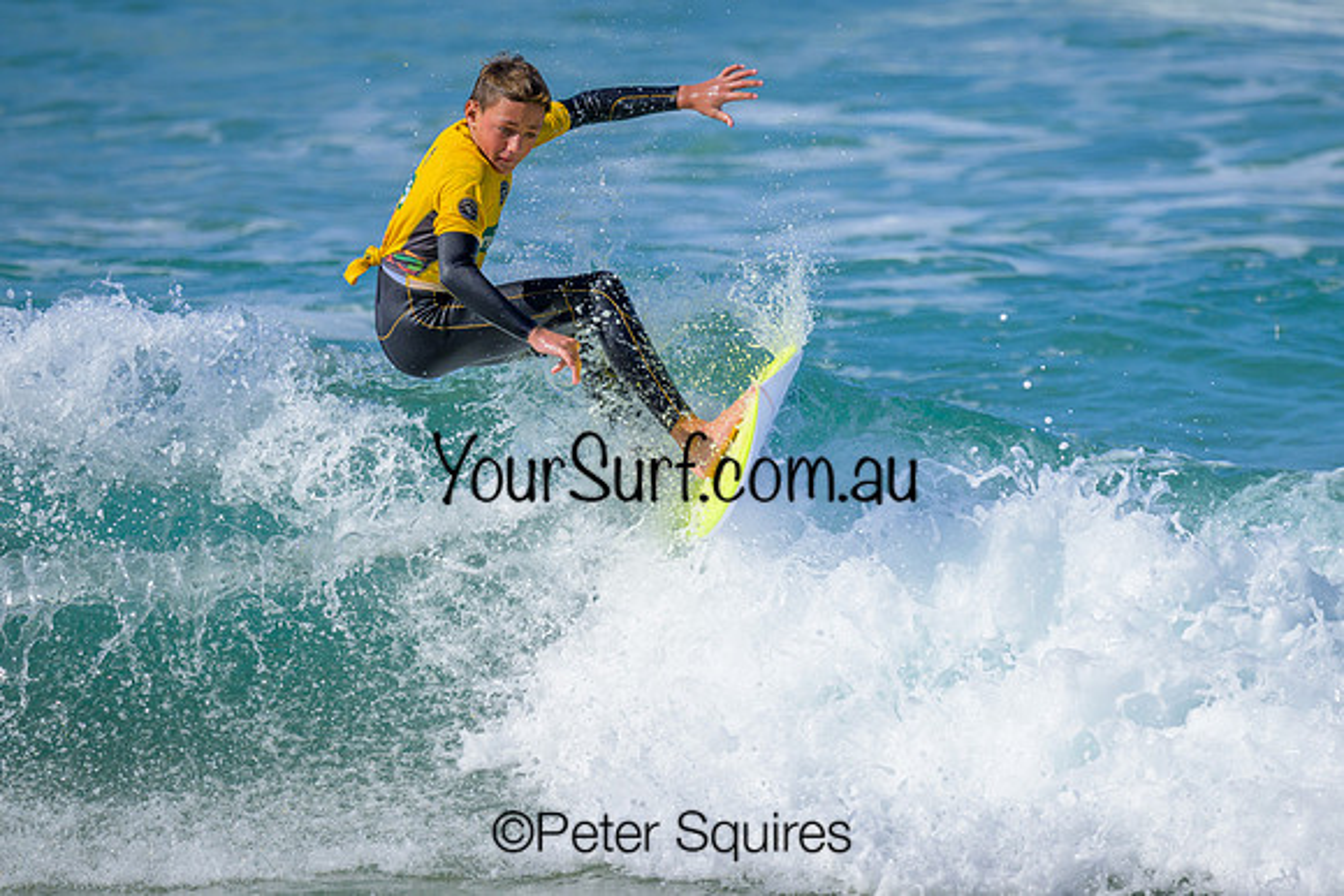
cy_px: 434
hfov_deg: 2.3
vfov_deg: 1.5
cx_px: 761
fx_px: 33835
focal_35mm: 906
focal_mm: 800
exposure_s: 1/2000
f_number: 6.3
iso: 500
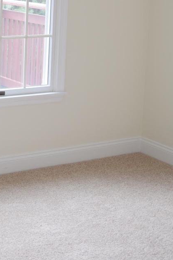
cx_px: -25
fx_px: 657
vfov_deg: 22.0
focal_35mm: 91
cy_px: 46
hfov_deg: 14.6
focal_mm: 25
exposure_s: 1/60
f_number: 4
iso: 400
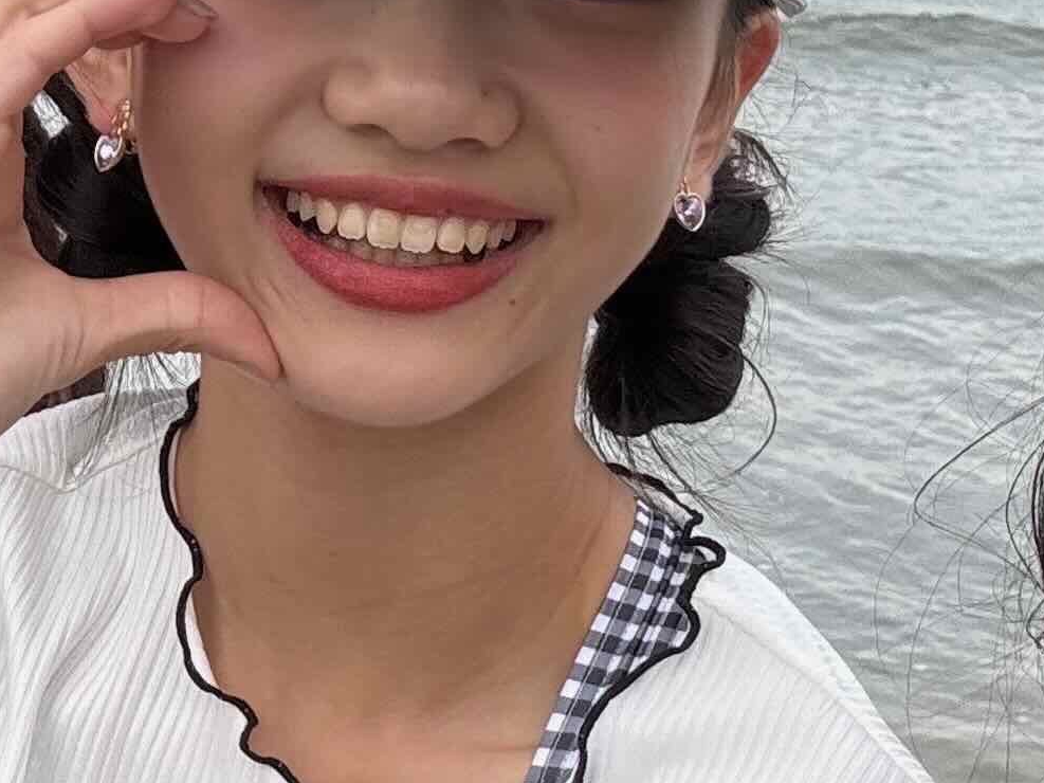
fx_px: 2835
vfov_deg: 15.7
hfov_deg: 20.7
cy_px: 369
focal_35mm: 94
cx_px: 261
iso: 40
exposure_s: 1/121
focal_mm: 2.69
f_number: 1.9
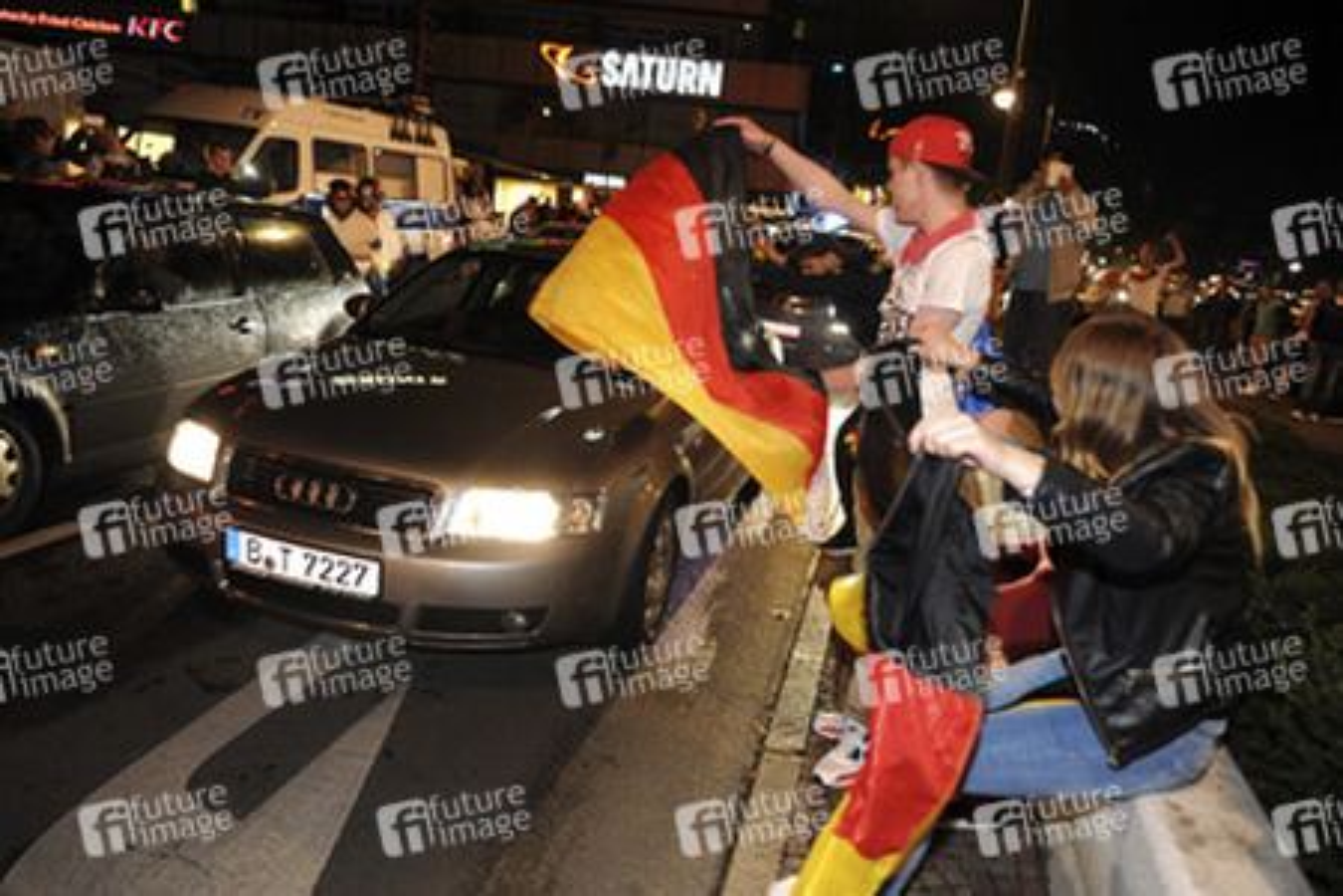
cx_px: 672
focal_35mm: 24
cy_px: 448
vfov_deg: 53.1
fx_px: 895
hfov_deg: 73.7
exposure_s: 1/50
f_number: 2.8
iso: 1250
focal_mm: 24
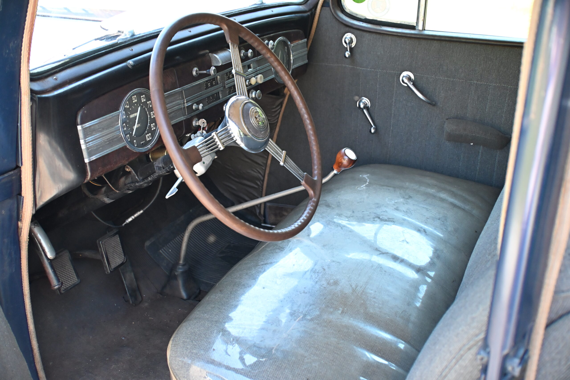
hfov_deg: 47.9
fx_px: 641
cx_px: 285
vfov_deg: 33.0
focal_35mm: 40
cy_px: 190
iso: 2000
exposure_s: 1/125
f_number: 3.8
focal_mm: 27
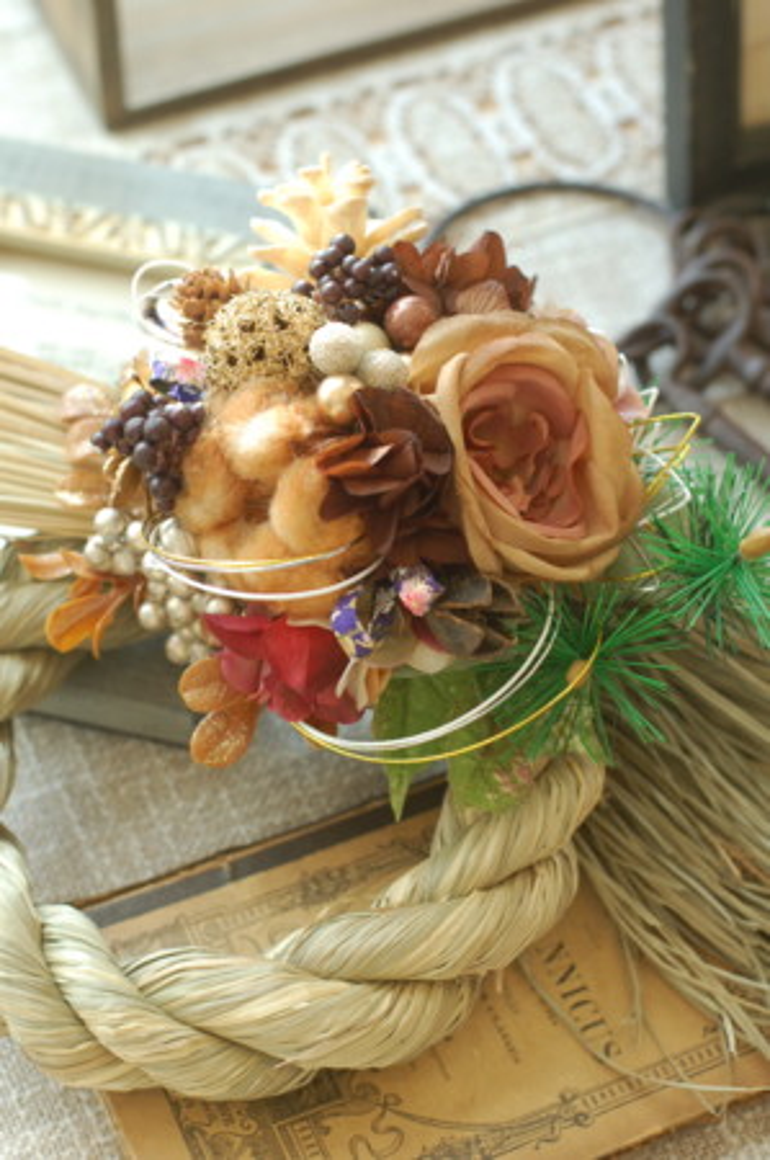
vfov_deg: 27.0
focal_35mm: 75
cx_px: 385
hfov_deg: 18.1
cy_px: 580
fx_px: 2412
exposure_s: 1/80
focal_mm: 50
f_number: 4.5
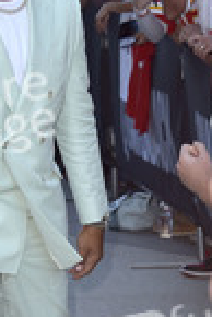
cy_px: 234
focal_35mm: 234
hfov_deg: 5.9
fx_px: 2062
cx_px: 8
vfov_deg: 8.8
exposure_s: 1/250
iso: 320
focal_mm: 85
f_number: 6.3
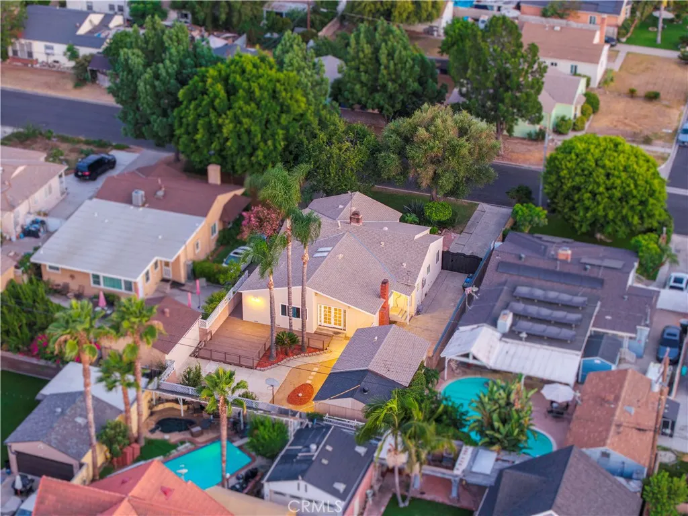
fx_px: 1391
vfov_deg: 21.0
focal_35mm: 70
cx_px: 344
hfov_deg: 27.8
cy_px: 258
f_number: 2.8
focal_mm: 19.35
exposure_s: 1/15
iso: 650
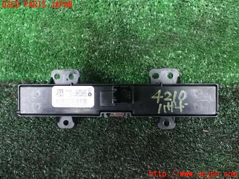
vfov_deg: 46.8
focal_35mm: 30
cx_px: 120
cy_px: 90
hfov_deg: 60.0
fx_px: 207
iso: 1600
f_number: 2.3
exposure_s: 1/30
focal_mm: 5.4
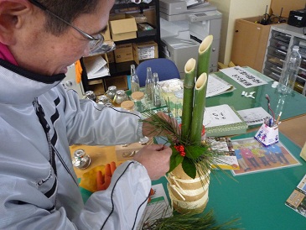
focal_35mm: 25
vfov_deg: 54.9
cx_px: 153
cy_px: 115
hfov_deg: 69.4
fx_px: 221
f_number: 2.8
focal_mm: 4.4
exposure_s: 1/25
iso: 400
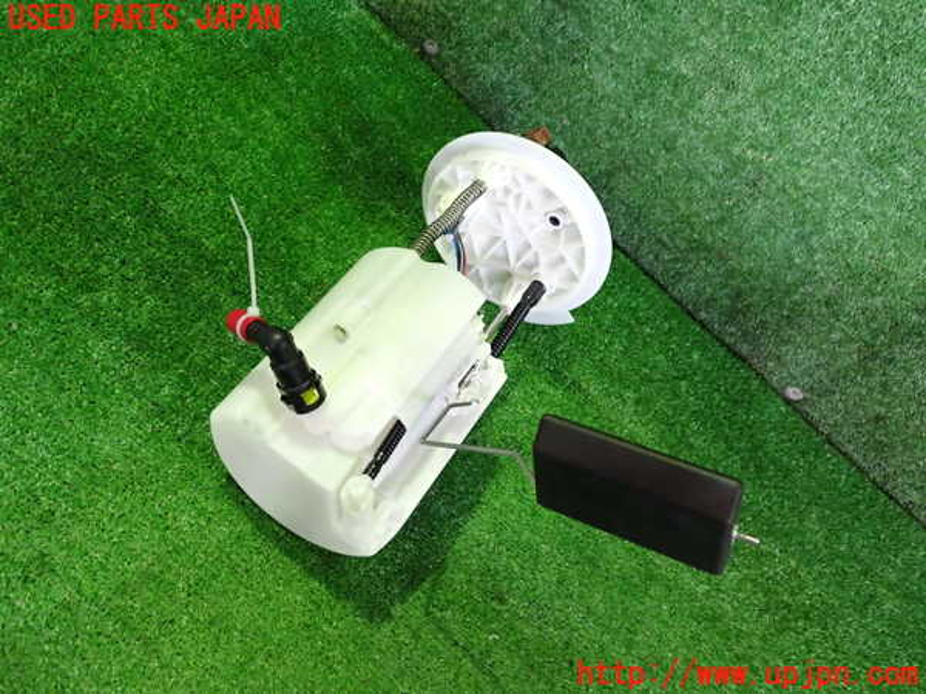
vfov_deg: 46.8
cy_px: 347
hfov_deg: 60.0
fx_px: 803
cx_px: 463
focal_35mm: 30
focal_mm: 5.4
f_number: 2.3
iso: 640
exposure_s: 1/30
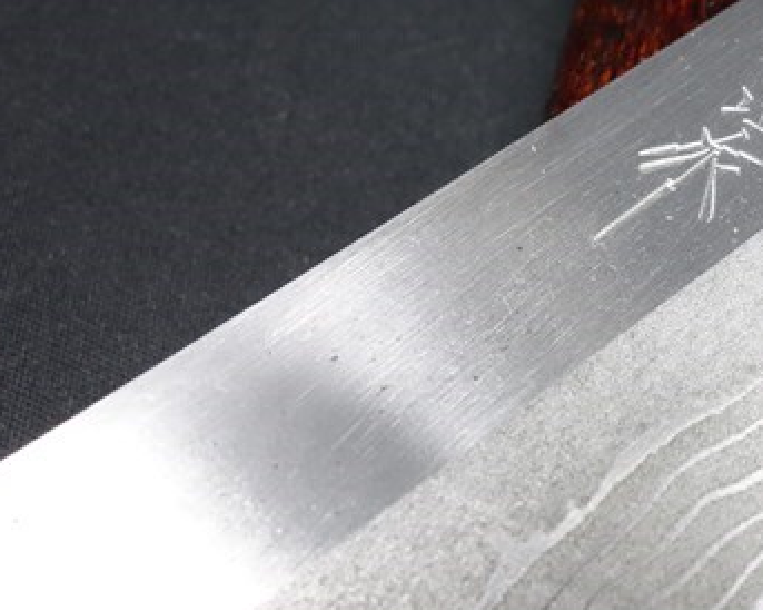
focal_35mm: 49
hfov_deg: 35.8
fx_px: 1106
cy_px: 223
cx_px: 687
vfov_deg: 30.7
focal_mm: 10.4
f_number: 7.1
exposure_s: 1/30
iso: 1000
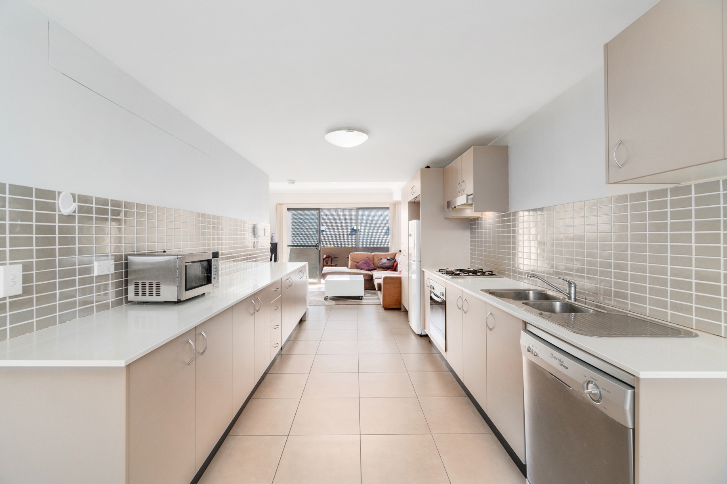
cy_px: 242
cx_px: 364
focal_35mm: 15
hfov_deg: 100.4
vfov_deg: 77.3
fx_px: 303
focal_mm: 10
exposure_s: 1/20
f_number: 7.1
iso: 400
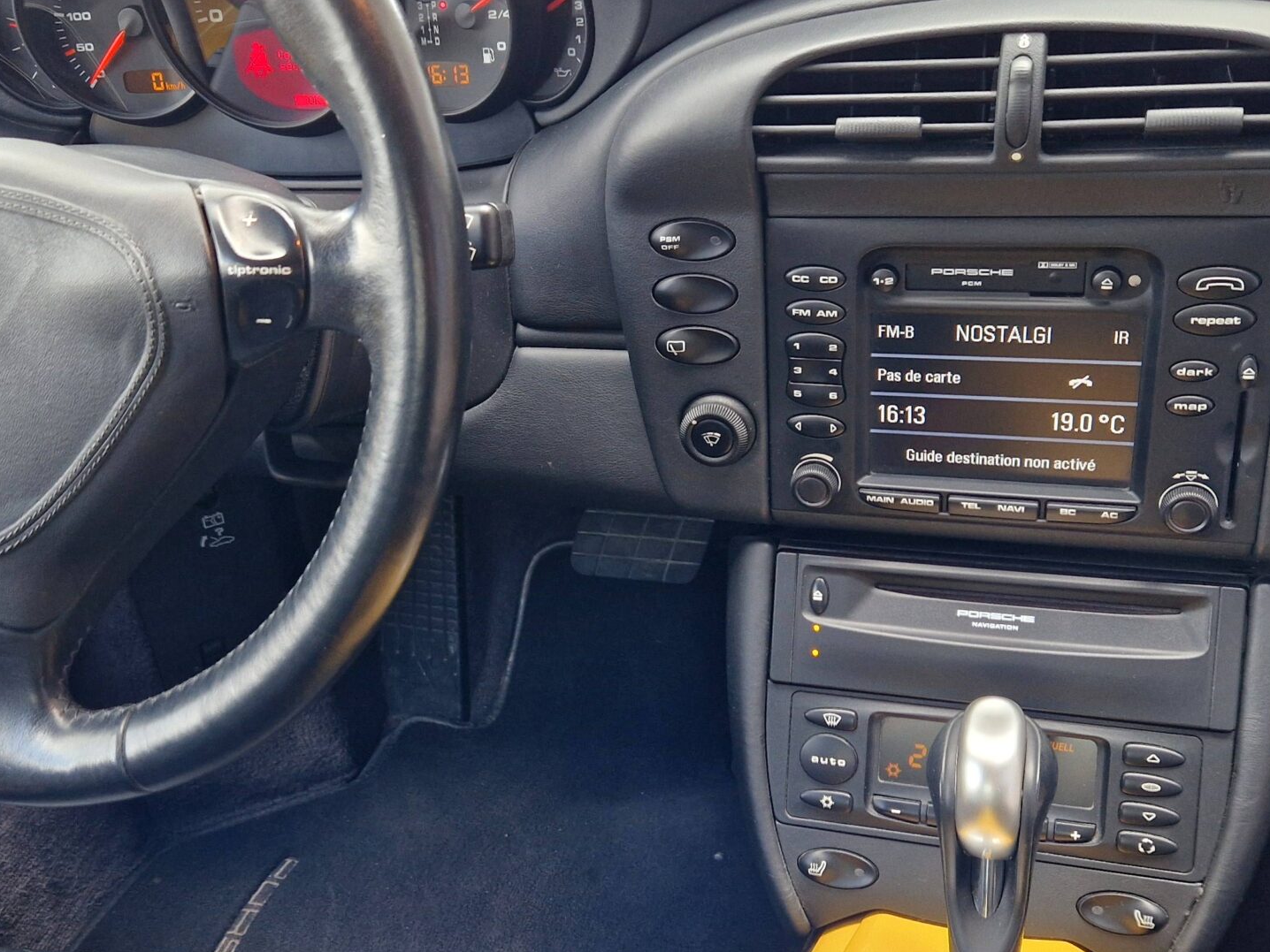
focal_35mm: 41
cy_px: 537
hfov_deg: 45.5
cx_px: 504
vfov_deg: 35.1
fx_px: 1504
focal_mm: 5.4
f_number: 1.8
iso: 125
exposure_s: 1/180
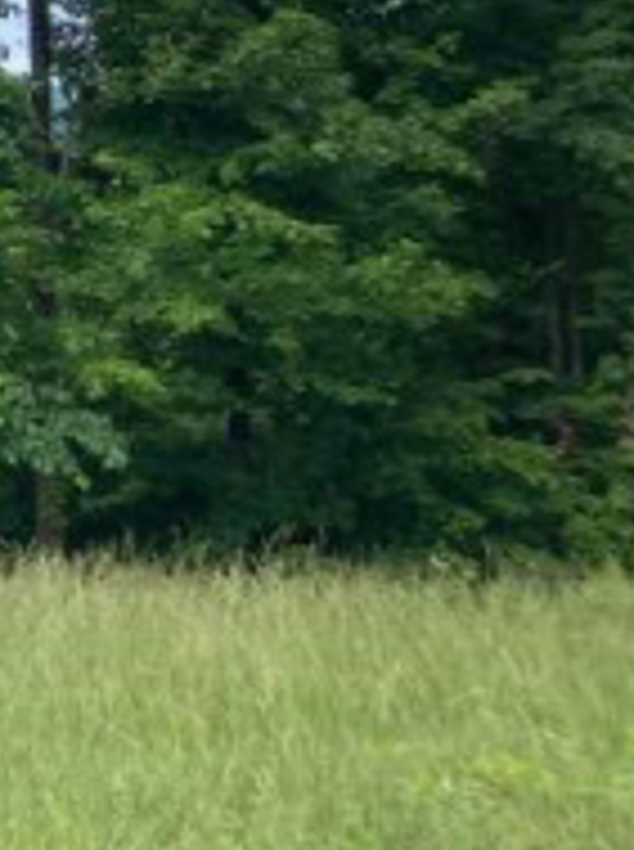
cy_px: 4
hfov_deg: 12.5
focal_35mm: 99
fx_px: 2426
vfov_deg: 19.3
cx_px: -744
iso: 20
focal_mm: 3.99
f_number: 1.8
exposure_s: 1/1333
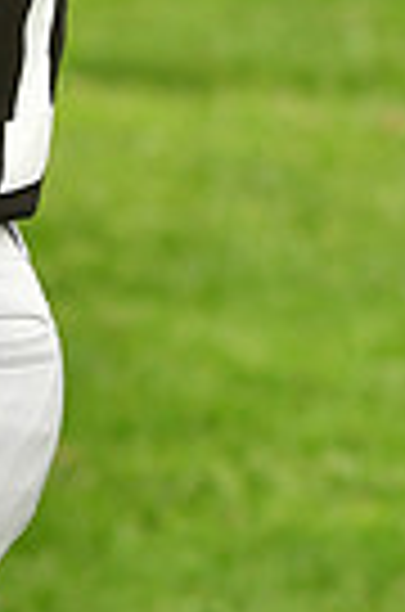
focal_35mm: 706
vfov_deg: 2.9
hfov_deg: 1.9
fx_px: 11974
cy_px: -338
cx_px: -236
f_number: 4
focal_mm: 110
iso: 320
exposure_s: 1/1000
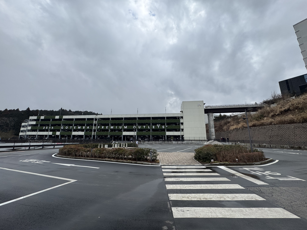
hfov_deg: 102.1
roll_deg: -0.5
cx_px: 154
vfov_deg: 85.7
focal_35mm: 14
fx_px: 124
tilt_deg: +12.9
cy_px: 115
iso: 50
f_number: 2.2
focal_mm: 2.22
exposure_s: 1/1748
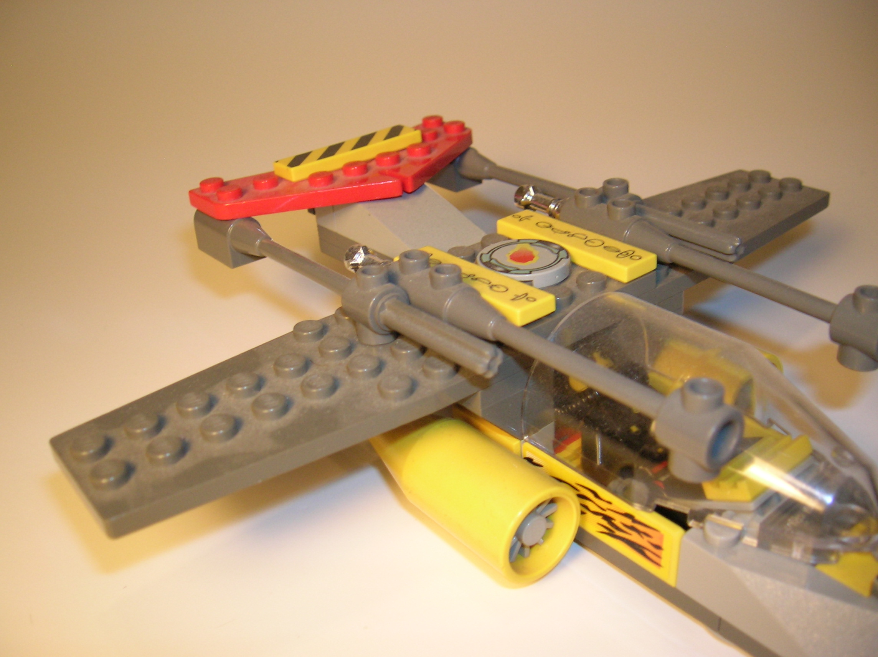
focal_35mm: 34
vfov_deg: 41.7
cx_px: 439
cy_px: 328
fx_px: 862
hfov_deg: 54.0
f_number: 2.9
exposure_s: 1/31
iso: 137
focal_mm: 5.7
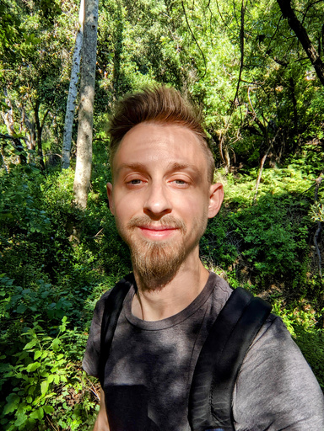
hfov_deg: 56.8
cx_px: 162
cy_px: 216
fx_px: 300
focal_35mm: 24
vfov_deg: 71.6
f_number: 2
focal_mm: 2.51
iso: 38
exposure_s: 1/238
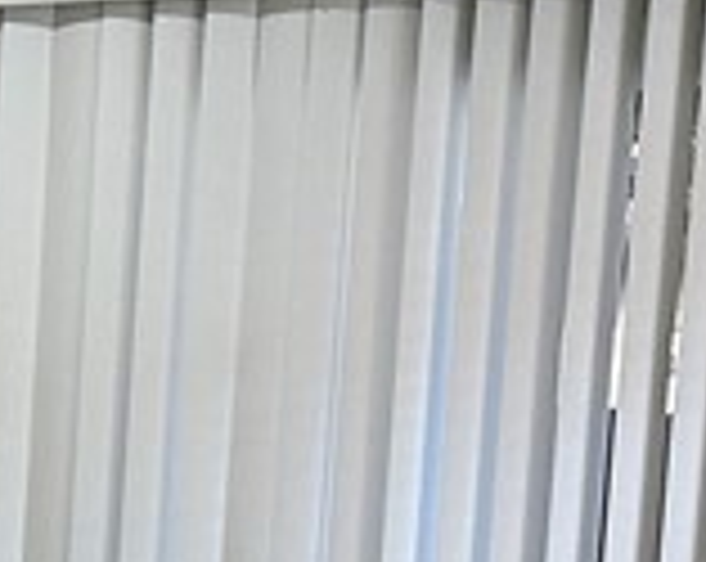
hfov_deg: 11.1
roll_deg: -0.3
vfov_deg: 9.5
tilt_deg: -12.0
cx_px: -859
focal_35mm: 153
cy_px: 1093
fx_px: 3191
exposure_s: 1/120
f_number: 1.78
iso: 160
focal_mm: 6.86
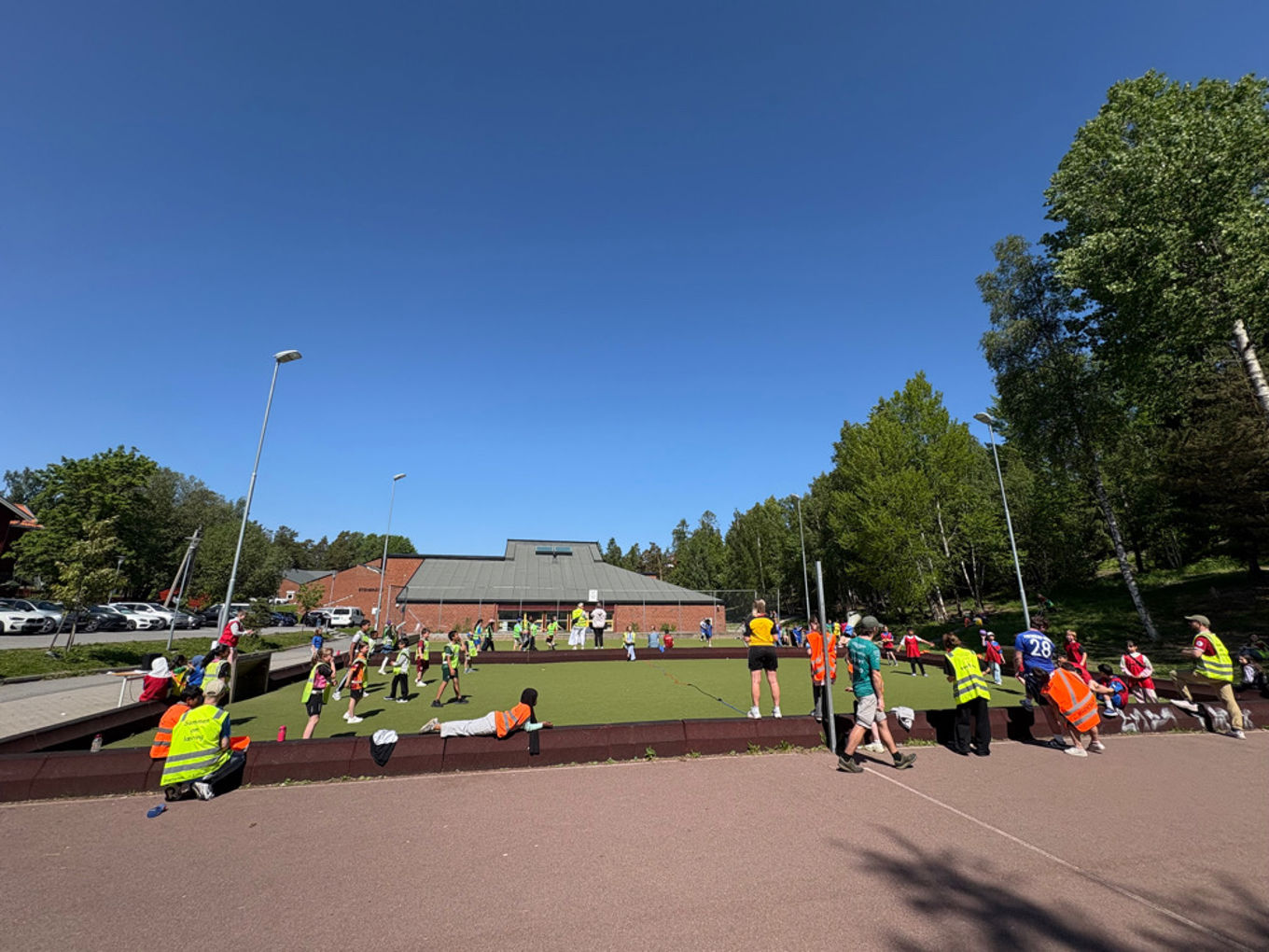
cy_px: 476
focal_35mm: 14
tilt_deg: +14.5
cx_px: 634
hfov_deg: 102.1
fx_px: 513
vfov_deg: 85.7
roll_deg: -0.2
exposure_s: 1/1976
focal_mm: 2.22
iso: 50
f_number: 2.2
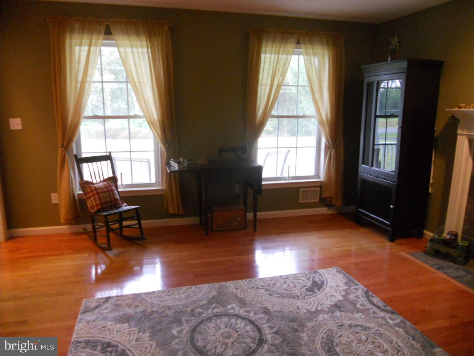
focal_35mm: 27
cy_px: 178
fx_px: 370
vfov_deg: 51.4
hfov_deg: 65.3
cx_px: 237
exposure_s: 1/15
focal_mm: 4.9
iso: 400
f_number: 3.2
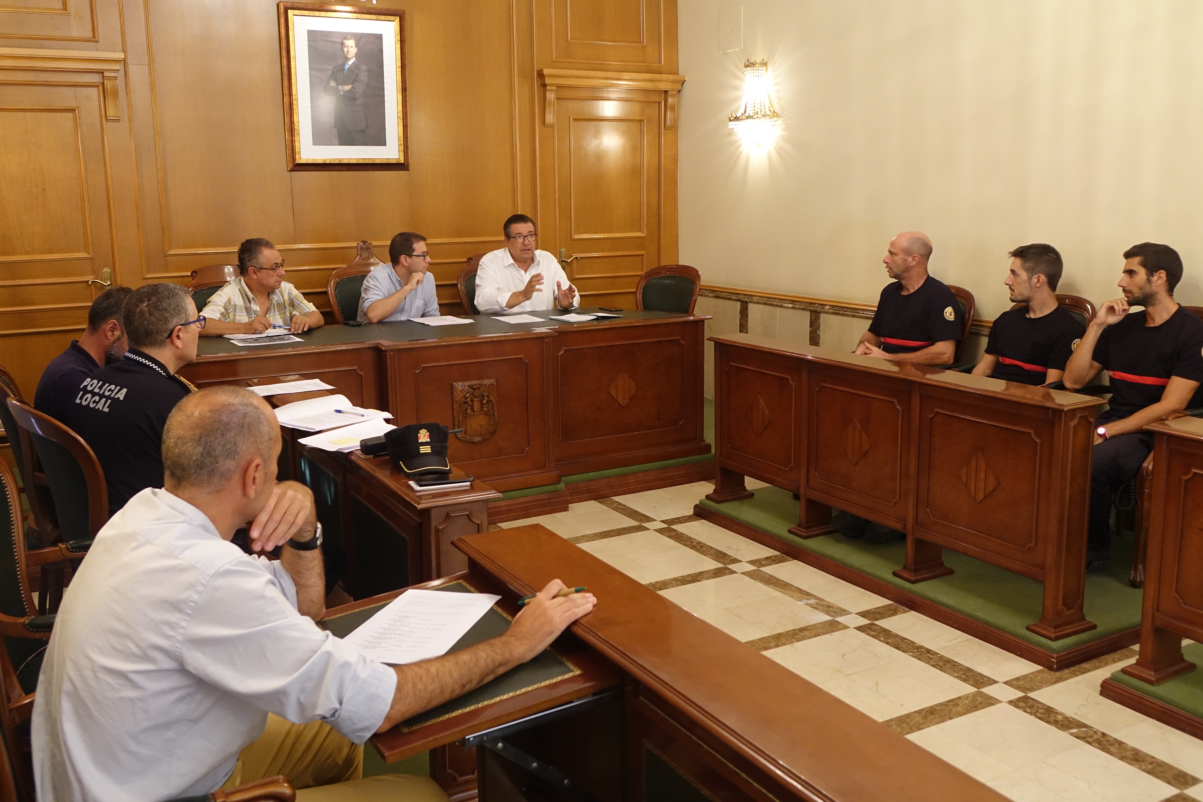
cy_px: 401
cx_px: 602
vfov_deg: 40.0
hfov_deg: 57.2
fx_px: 1103
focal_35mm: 33
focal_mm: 12.03
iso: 640
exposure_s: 1/40
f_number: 2.8
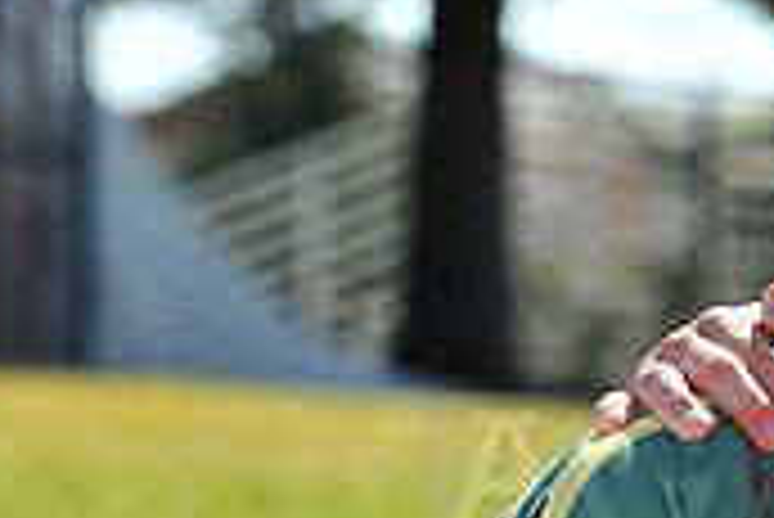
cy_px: 450
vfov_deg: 2.6
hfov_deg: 3.9
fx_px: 11232
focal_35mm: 522
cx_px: 1174
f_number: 6.3
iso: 200
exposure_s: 1/400
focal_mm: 155
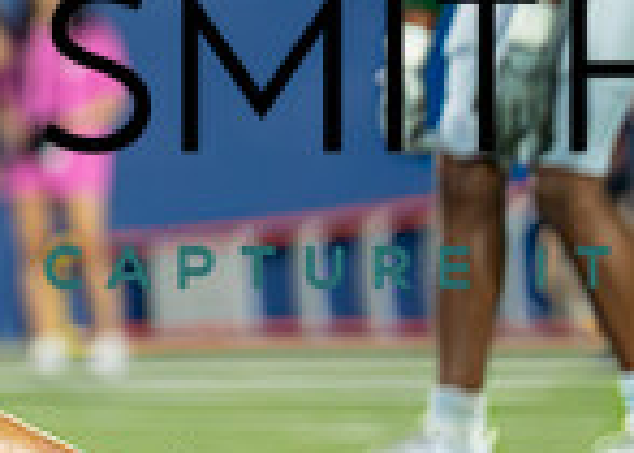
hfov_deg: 2.2
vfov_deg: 1.6
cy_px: -90
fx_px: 16350
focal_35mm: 908
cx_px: -916
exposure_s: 1/1600
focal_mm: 146
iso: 3200
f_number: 2.8
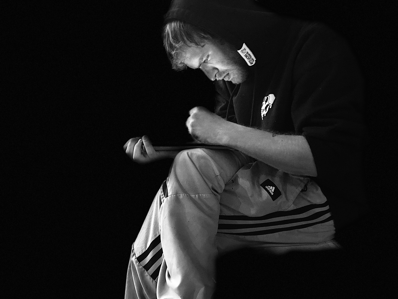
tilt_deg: -11.5
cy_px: 150
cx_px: 199
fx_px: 299
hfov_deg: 67.3
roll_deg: -1.0
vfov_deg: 53.1
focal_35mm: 26
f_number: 1.8
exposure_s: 1/17
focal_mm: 4.25
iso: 1000
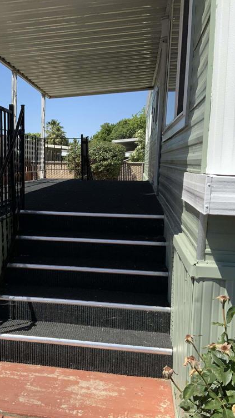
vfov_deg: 47.4
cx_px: 37
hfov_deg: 27.0
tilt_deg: -6.7
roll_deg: -0.3
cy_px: 212
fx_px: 476
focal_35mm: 43
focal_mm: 3
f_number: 1.8
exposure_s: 1/1912
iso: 16
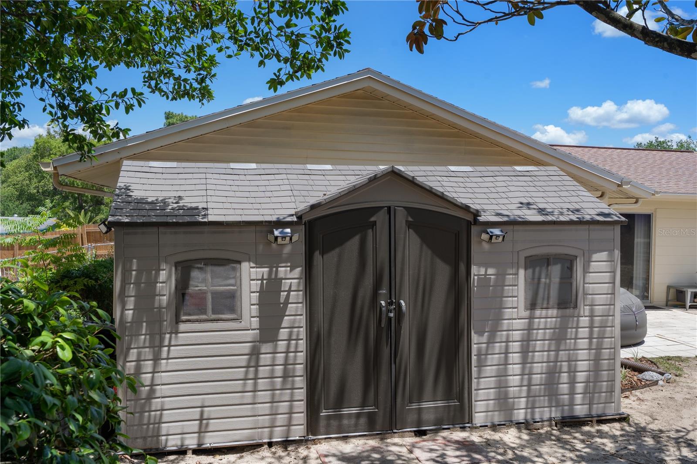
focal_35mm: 32
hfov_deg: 58.7
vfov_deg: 41.1
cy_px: 232
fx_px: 619
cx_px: 348
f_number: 9
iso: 320
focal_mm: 32
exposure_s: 1/250
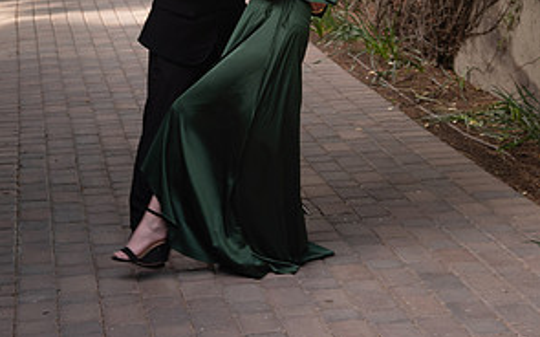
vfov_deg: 12.7
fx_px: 1486
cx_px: 271
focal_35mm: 101
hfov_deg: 20.6
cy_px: -16
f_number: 5
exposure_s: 1/125
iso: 400
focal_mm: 65
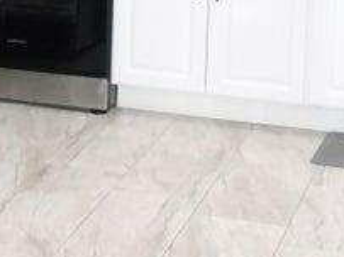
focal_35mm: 145
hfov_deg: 13.3
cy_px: -110
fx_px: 1440
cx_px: -54
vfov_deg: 10.0
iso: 800
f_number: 4.1
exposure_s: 1/50
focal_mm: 8.2
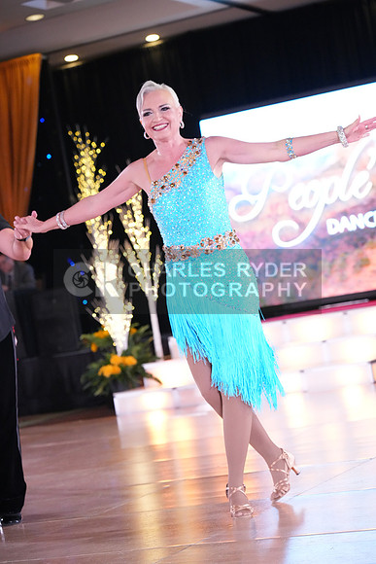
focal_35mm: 96
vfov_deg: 21.2
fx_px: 1503
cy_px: 282
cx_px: 188
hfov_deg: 14.3
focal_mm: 96
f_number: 4.5
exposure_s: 1/400
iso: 8000
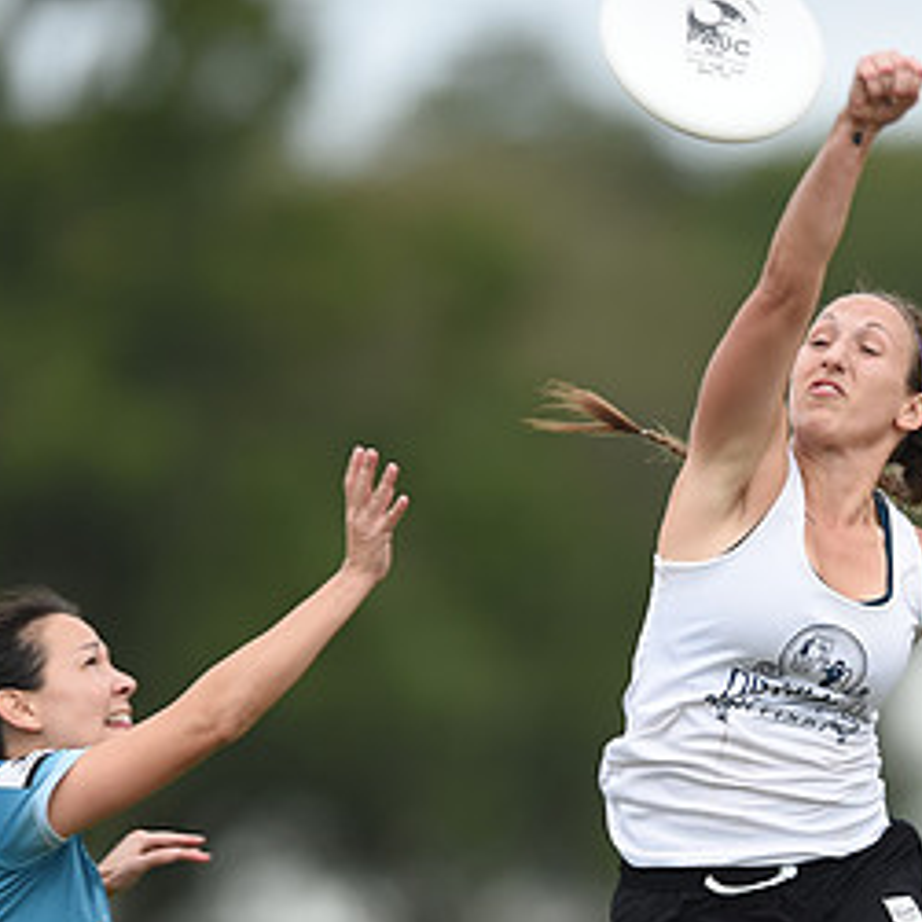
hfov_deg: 2.2
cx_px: 746
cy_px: 705
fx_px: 23625
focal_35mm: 784
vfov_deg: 2.2
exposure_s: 1/800
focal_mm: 400
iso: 100
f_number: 2.8
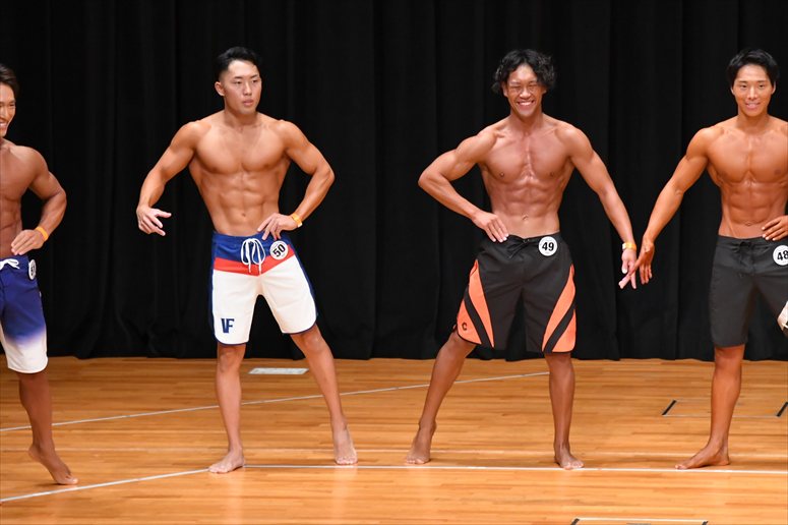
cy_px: 262
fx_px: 5907
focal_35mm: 270
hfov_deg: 7.6
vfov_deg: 5.1
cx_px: 394
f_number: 5.6
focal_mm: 180
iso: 5000
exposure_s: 1/400
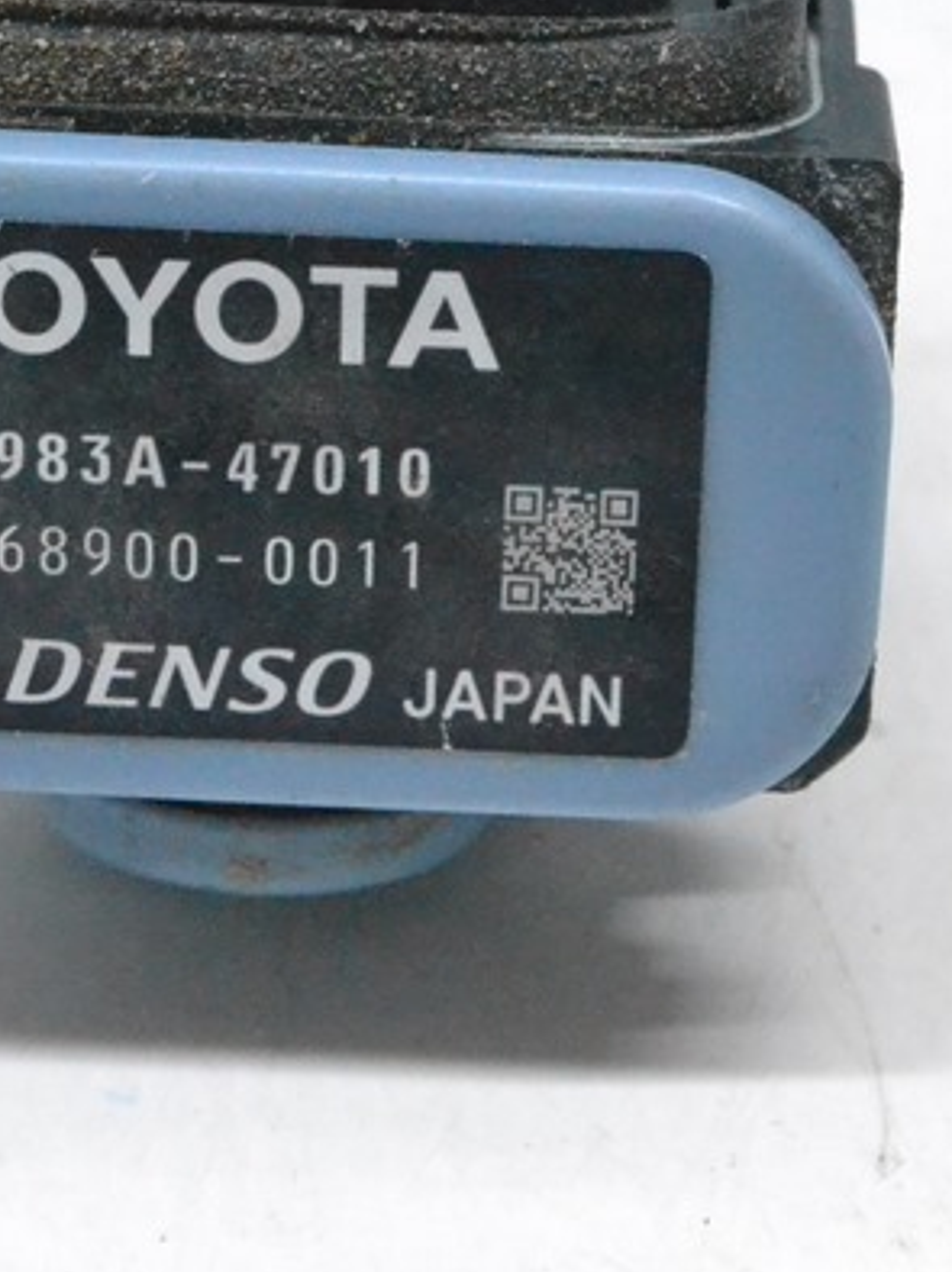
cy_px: 412
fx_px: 5506
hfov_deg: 9.9
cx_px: 607
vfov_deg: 13.2
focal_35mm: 150
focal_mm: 40
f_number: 13
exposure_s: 1/100
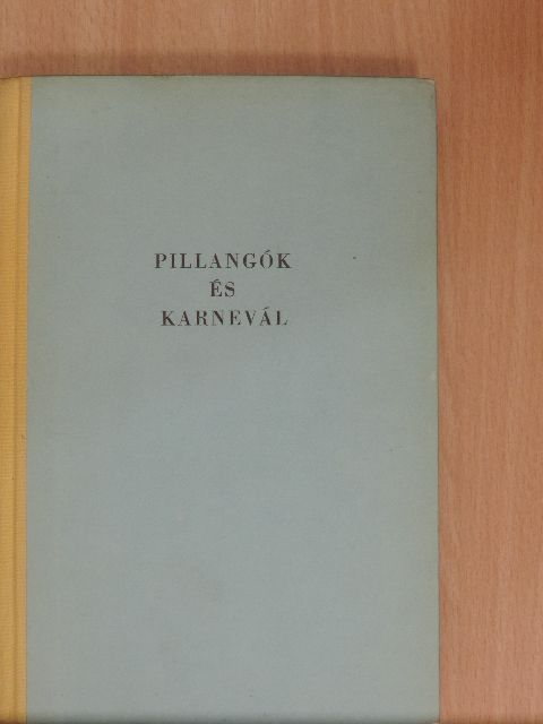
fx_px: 1255
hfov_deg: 24.4
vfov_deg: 32.2
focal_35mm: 60
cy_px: 362
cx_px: 272
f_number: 4.7
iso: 450
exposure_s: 1/15
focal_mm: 10.7
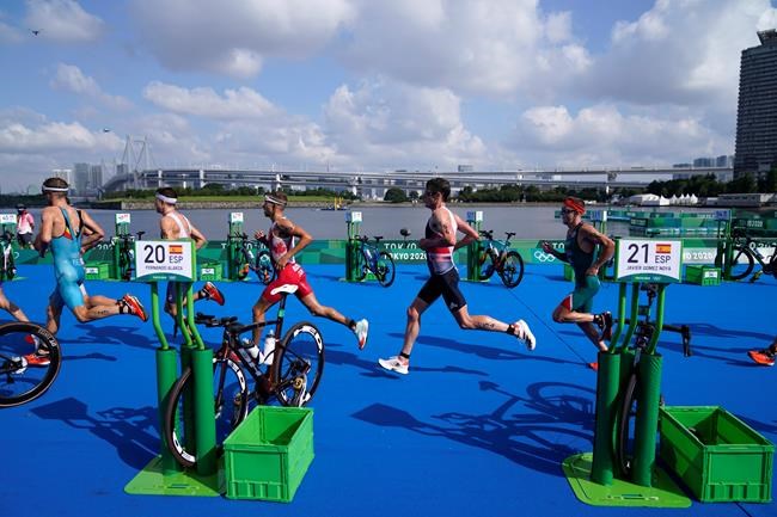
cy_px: 258
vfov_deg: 53.1
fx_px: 518
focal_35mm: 24
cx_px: 388
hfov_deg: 73.8
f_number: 2.8
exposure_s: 1/3200
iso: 100
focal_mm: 24
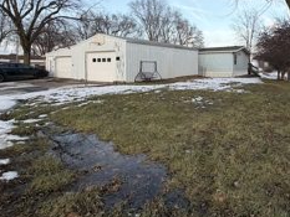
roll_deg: +0.8
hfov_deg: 70.3
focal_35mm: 24
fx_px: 201
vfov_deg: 54.9
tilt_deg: +0.7
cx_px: 183
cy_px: 62
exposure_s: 1/127
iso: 40
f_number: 2.2
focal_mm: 2.22
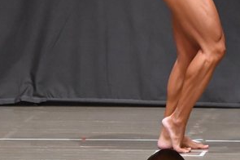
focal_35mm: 571
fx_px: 3802
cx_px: 166
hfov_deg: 3.6
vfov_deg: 2.4
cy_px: -23
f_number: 5.6
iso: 6400
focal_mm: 145
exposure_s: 1/400
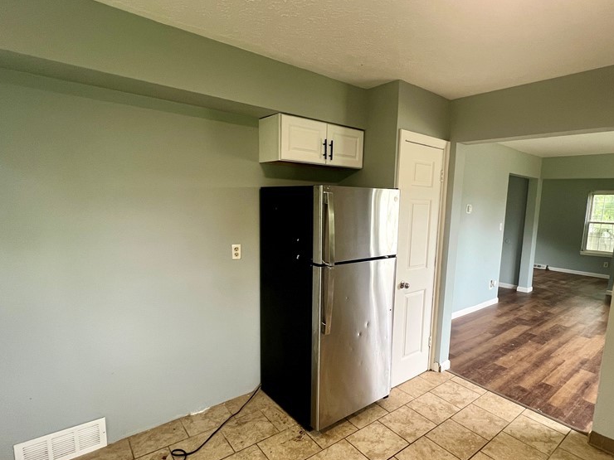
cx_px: 345
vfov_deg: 71.5
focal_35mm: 18
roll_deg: -2.7
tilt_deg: -9.0
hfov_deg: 87.3
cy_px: 250
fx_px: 319
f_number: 1.8
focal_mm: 1.57
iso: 160
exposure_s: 1/120
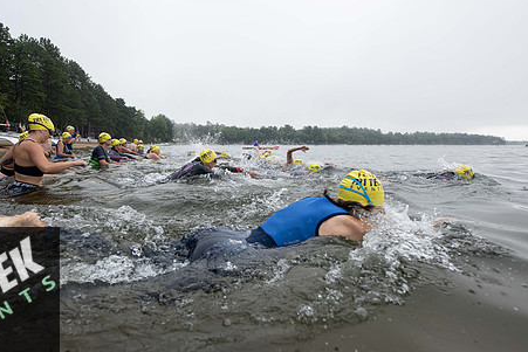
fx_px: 264
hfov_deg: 89.6
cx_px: 233
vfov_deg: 67.4
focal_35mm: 18
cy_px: 167
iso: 400
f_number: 4
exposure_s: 1/640
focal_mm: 14
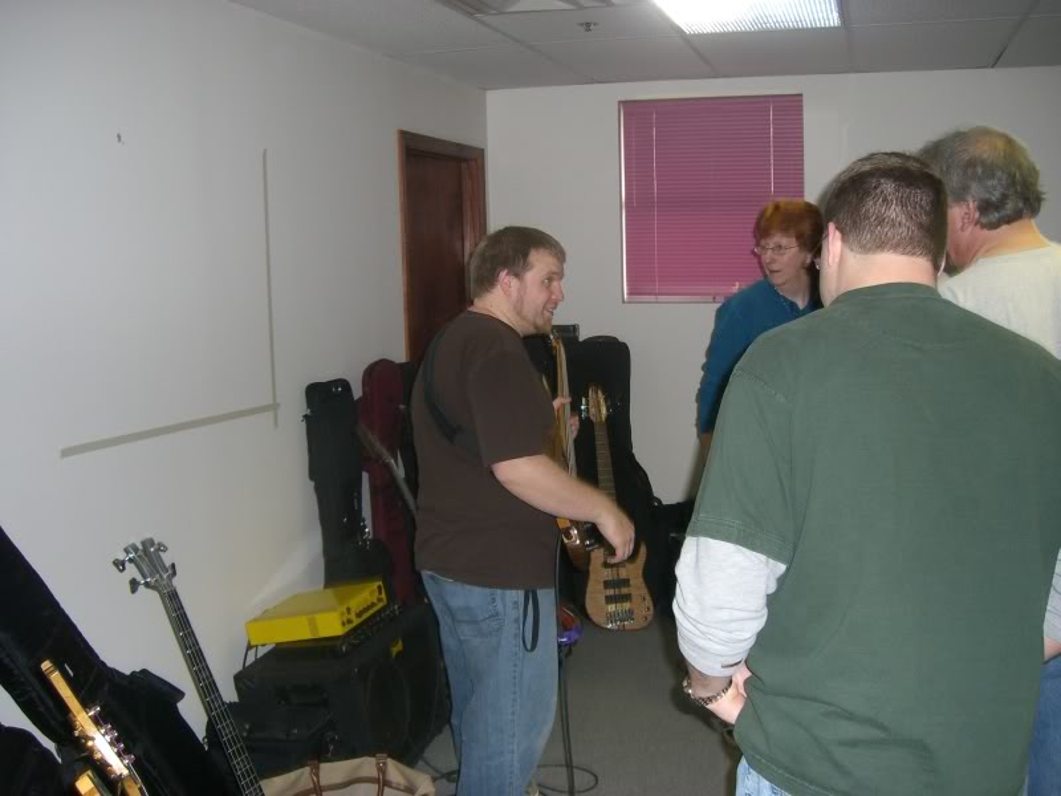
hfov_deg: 49.0
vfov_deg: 37.7
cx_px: 530
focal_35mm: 38
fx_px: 1165
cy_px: 398
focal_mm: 6.2
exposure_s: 1/60
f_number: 2.7
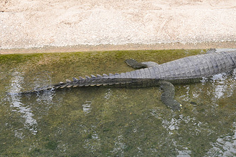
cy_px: 65
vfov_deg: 22.2
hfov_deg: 32.0
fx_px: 399
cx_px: 191
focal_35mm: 61
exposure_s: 1/200
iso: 200
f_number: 6.3
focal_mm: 24
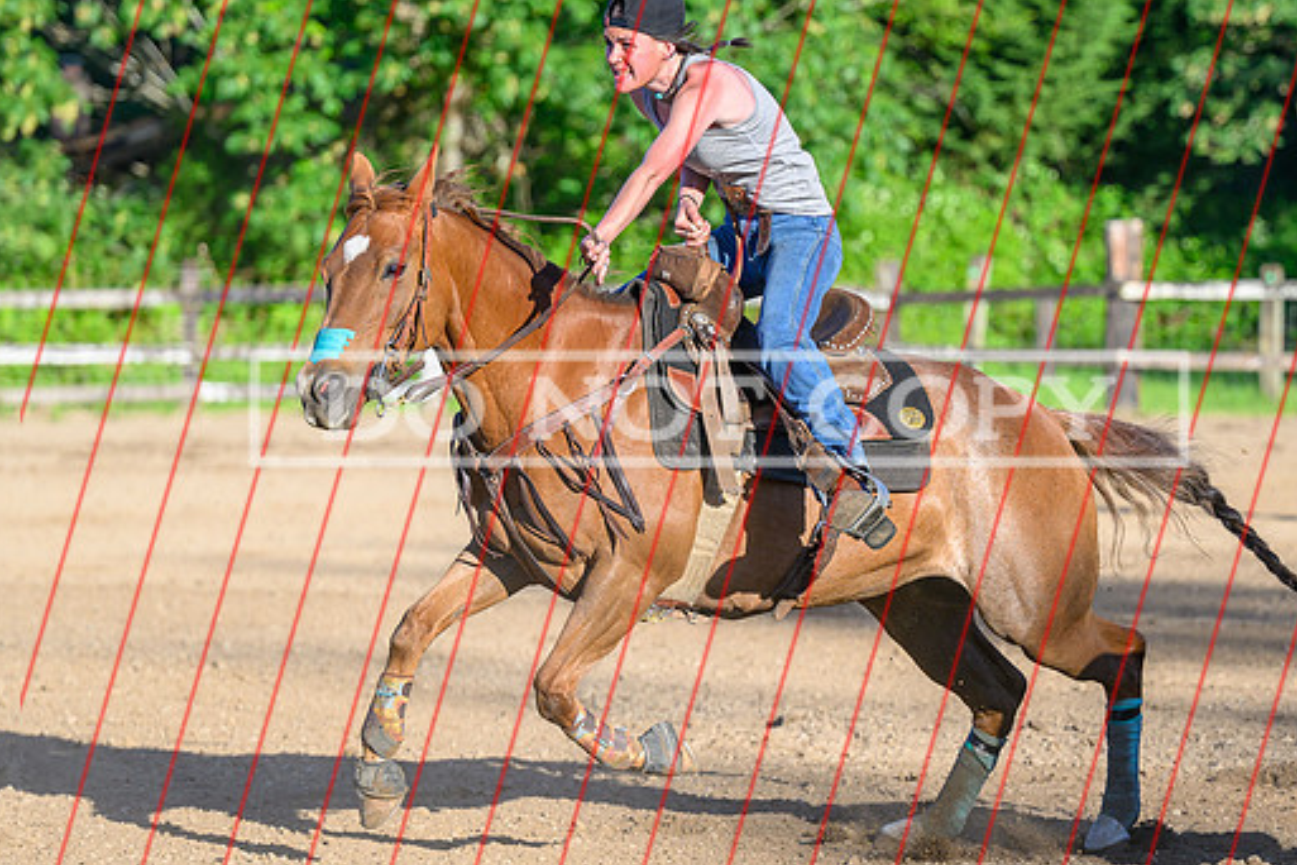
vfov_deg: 7.1
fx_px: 6989
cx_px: 807
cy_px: 551
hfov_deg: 10.6
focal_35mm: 194
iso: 250
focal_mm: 102
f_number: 2.8
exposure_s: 1/2500
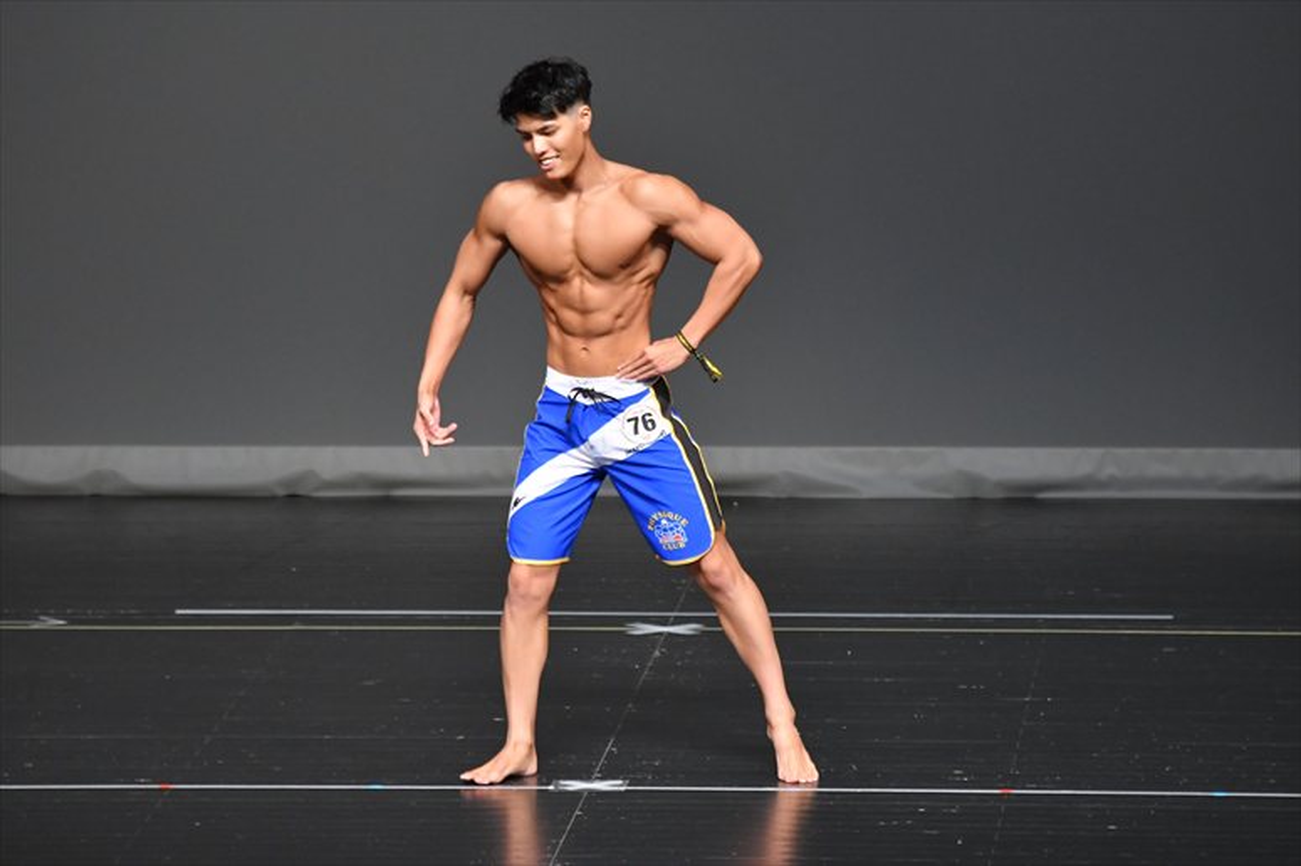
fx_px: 11378
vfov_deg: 4.4
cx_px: 650
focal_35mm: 315
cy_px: 433
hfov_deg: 6.5
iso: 2800
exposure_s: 1/400
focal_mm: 210
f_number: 5.6
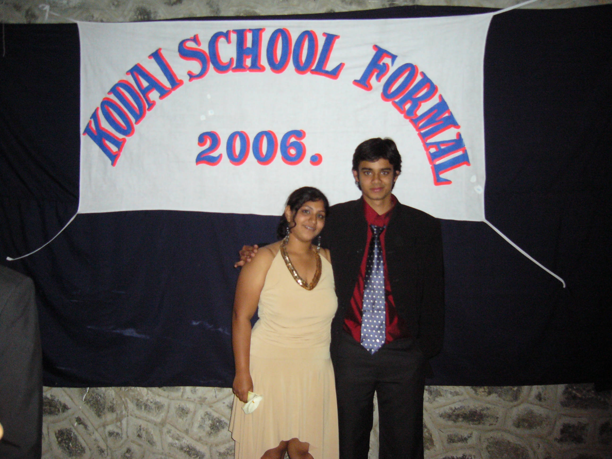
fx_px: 619
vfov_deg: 40.7
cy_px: 230
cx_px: 306
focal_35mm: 35
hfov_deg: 52.6
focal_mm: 5.8
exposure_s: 1/60
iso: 400
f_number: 2.8
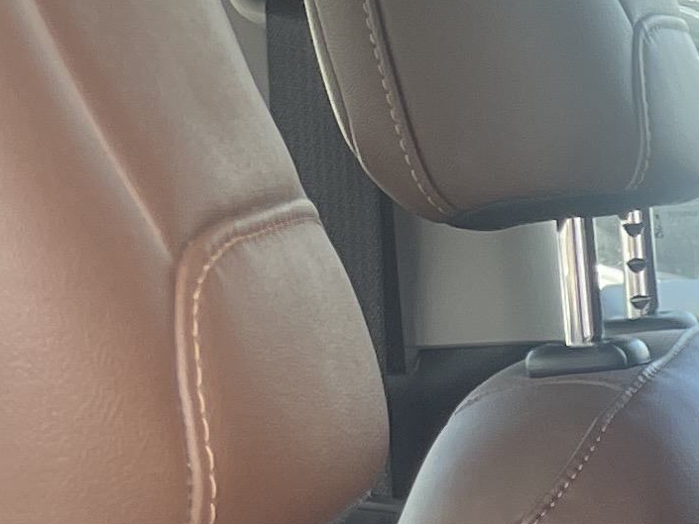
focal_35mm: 143
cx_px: 1884
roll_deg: -1.0
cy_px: 1447
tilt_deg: -24.4
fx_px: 2888
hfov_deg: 10.8
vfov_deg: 8.9
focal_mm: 5.1
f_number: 1.6
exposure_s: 1/136
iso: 32
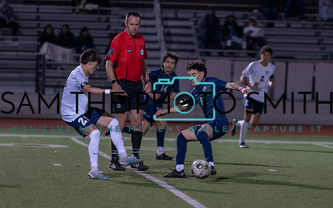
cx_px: 200
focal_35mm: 325
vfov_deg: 4.0
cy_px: 127
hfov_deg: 6.5
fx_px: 2947
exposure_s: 1/1000
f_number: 2.8
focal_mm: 200
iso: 3200
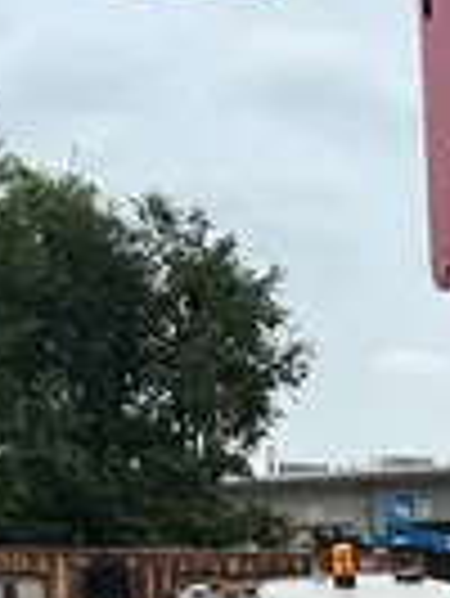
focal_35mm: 143
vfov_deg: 12.4
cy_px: 1122
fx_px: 2475
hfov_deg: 9.9
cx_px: 806
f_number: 1.6
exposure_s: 1/3413
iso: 50
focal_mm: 5.1
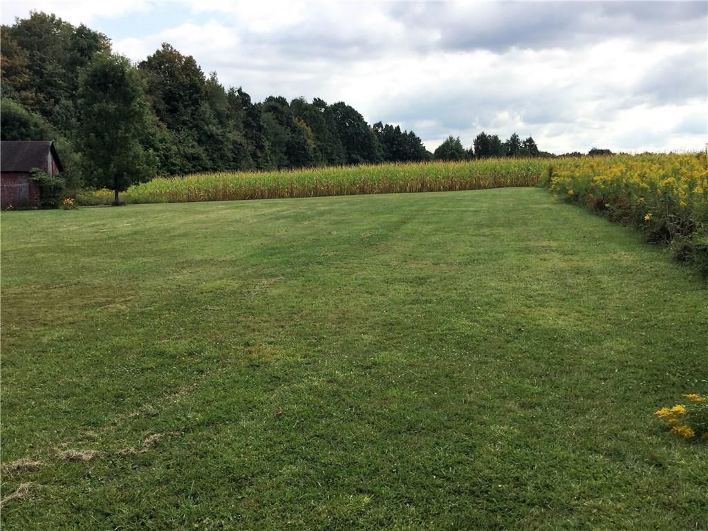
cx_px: 354
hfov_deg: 58.4
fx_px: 634
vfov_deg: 45.4
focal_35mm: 31
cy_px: 266
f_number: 2.4
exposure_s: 1/849
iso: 25
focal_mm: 3.3
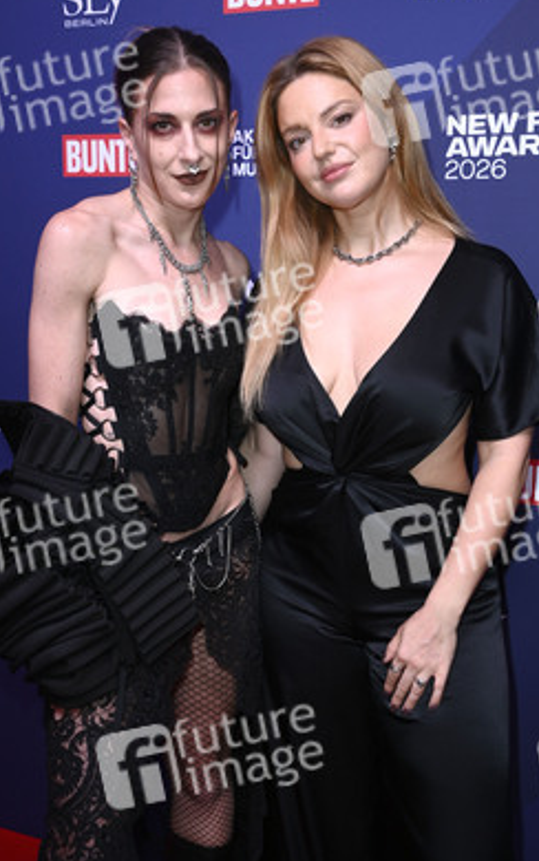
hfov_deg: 27.4
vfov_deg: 42.6
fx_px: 1104
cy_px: 426
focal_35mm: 47
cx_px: 274
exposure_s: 1/250
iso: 800
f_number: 5.6
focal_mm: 45
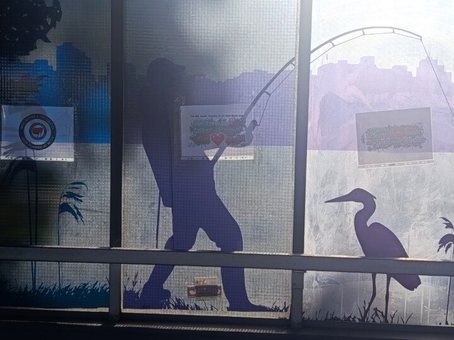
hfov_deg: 39.7
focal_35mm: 48
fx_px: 630
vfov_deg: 30.3
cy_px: 170
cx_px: 227
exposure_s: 1/910
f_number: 1.7
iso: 51
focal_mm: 5.24
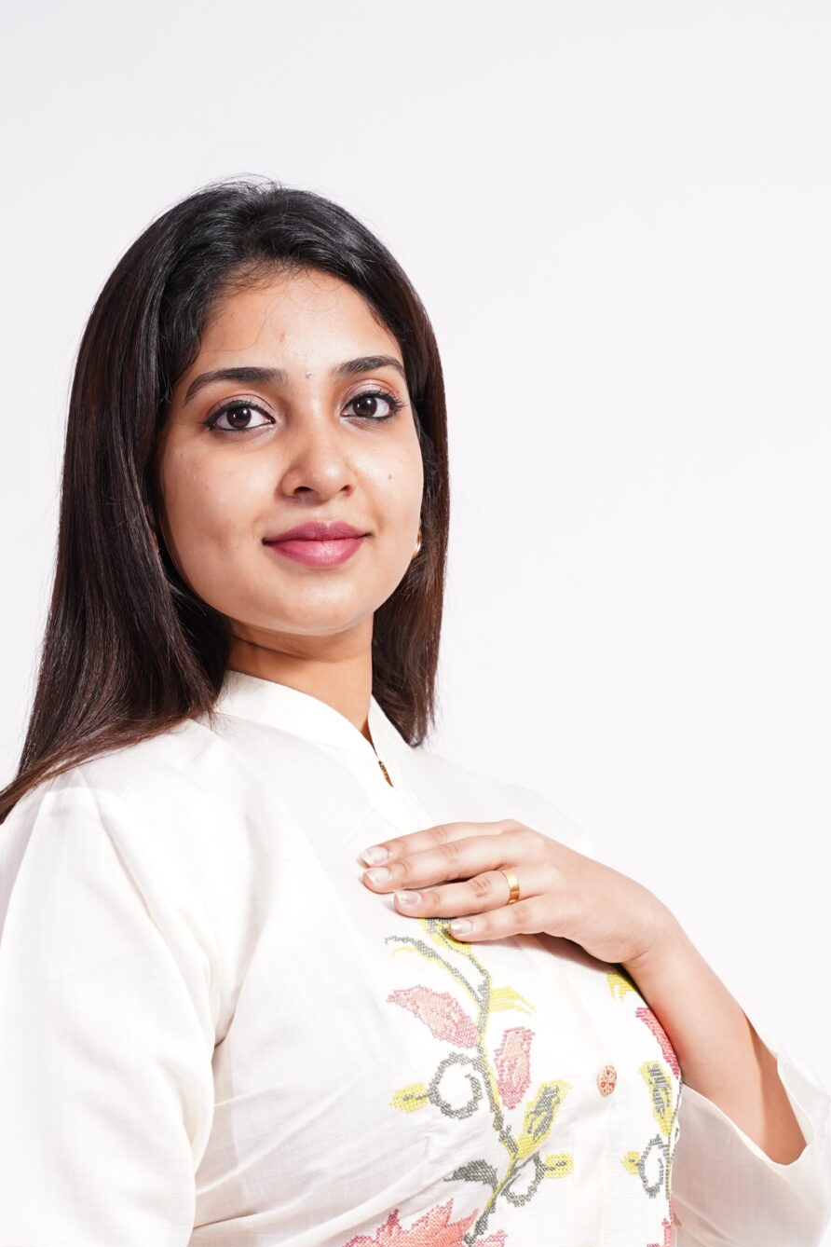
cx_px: 422
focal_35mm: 89
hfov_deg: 15.4
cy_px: 1103
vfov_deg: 22.4
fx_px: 3080
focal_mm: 46.5
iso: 400
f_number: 4
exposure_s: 1/50
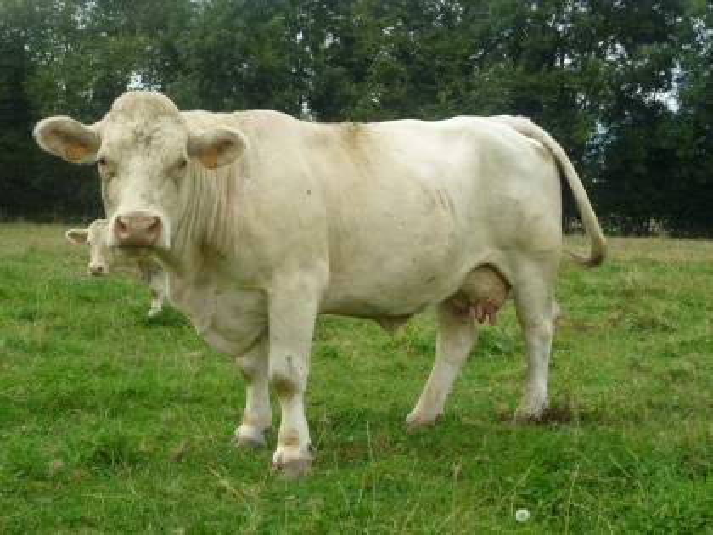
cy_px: 268
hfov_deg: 35.5
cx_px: 356
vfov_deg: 27.0
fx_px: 1112
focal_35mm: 54
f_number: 5.2
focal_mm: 9.5
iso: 160
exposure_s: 1/200
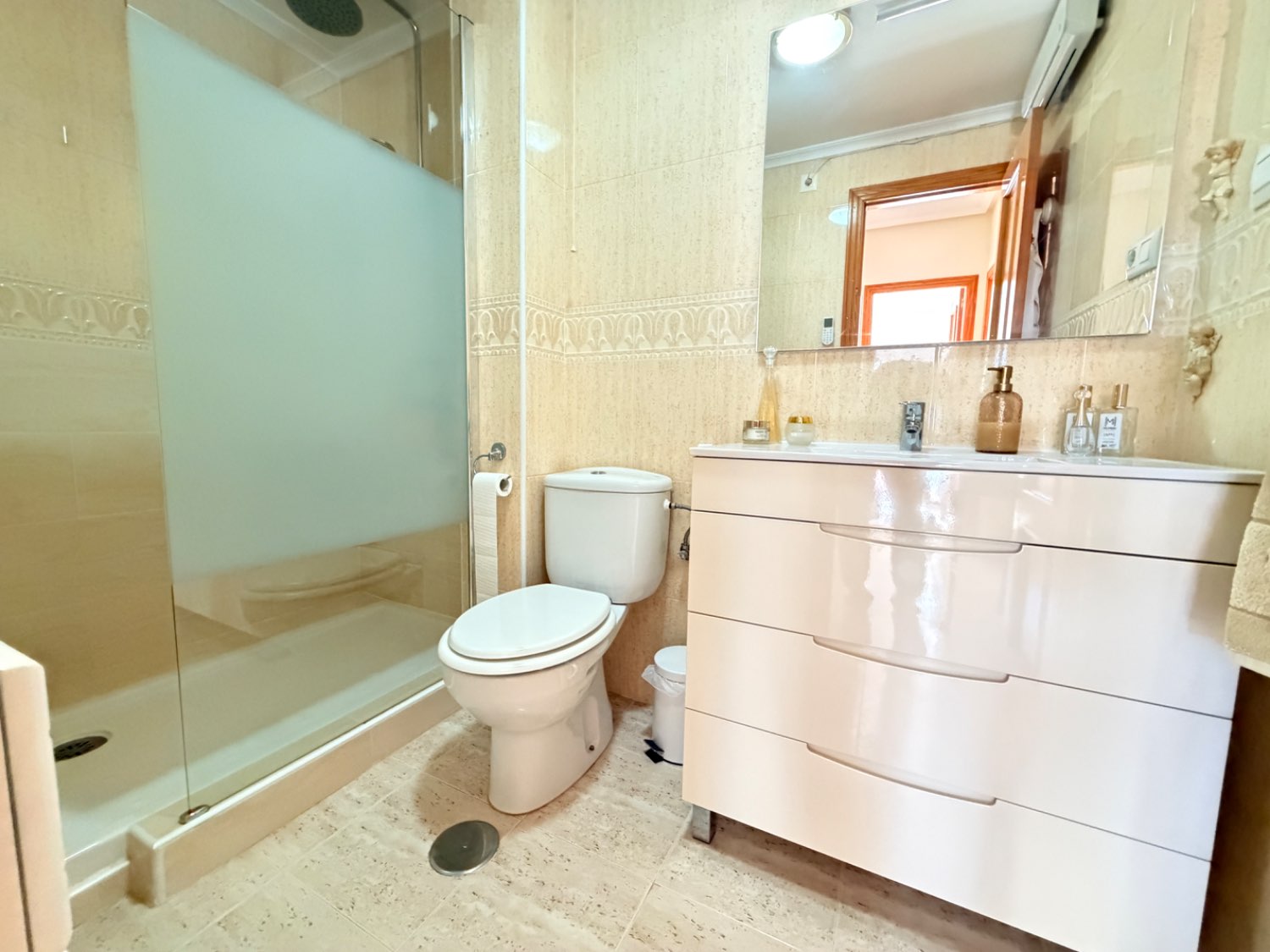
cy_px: 476
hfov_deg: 102.1
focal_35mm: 14
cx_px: 635
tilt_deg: -5.5
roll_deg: -0.2
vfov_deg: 85.7
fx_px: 514
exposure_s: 1/53
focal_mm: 2.22
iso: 1250
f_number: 2.2
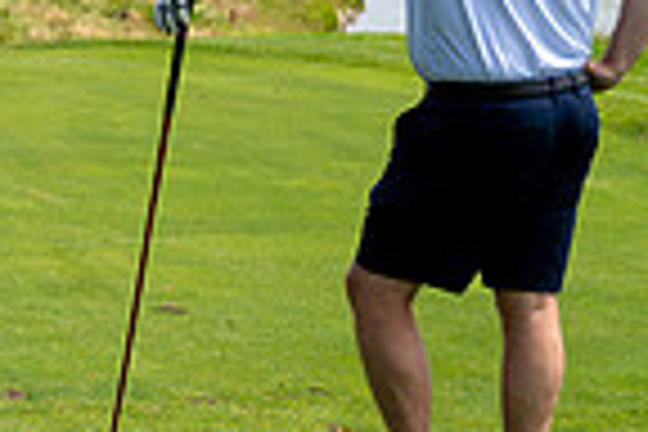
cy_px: 68
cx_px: -338
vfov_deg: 8.5
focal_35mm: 161
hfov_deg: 12.1
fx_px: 2898
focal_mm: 40
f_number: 5
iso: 250
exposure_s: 1/1250
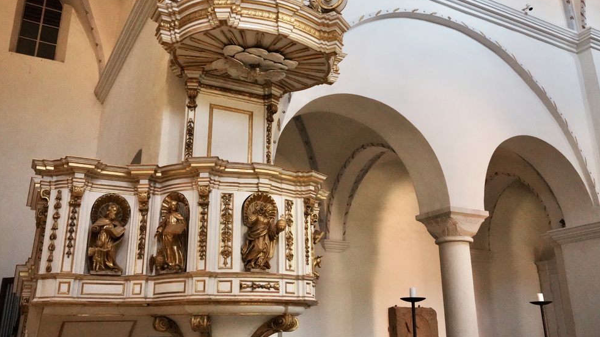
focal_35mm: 32
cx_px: 304
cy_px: 141
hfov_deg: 61.0
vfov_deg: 36.6
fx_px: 509
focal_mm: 30
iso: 12800
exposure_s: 1/400
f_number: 4
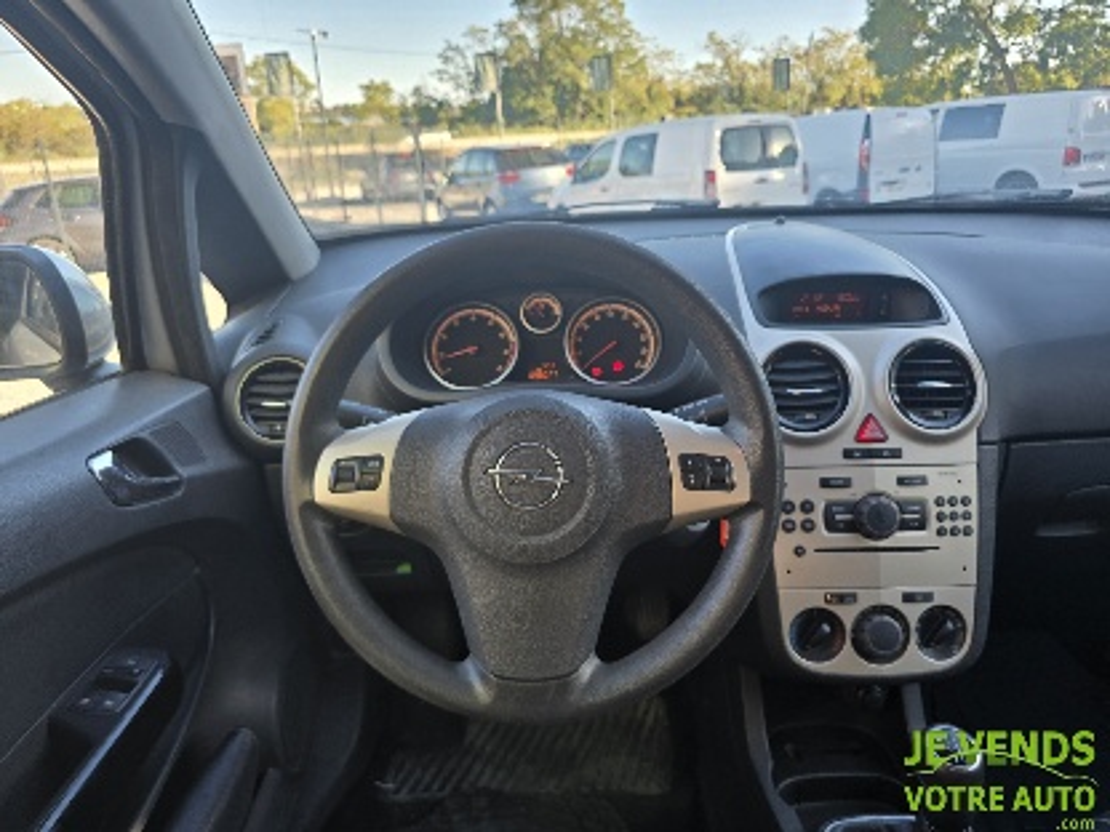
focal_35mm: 23
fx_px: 738
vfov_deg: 58.9
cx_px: 555
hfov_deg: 73.9
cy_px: 416
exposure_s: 1/182
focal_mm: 6.3
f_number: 1.7
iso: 40
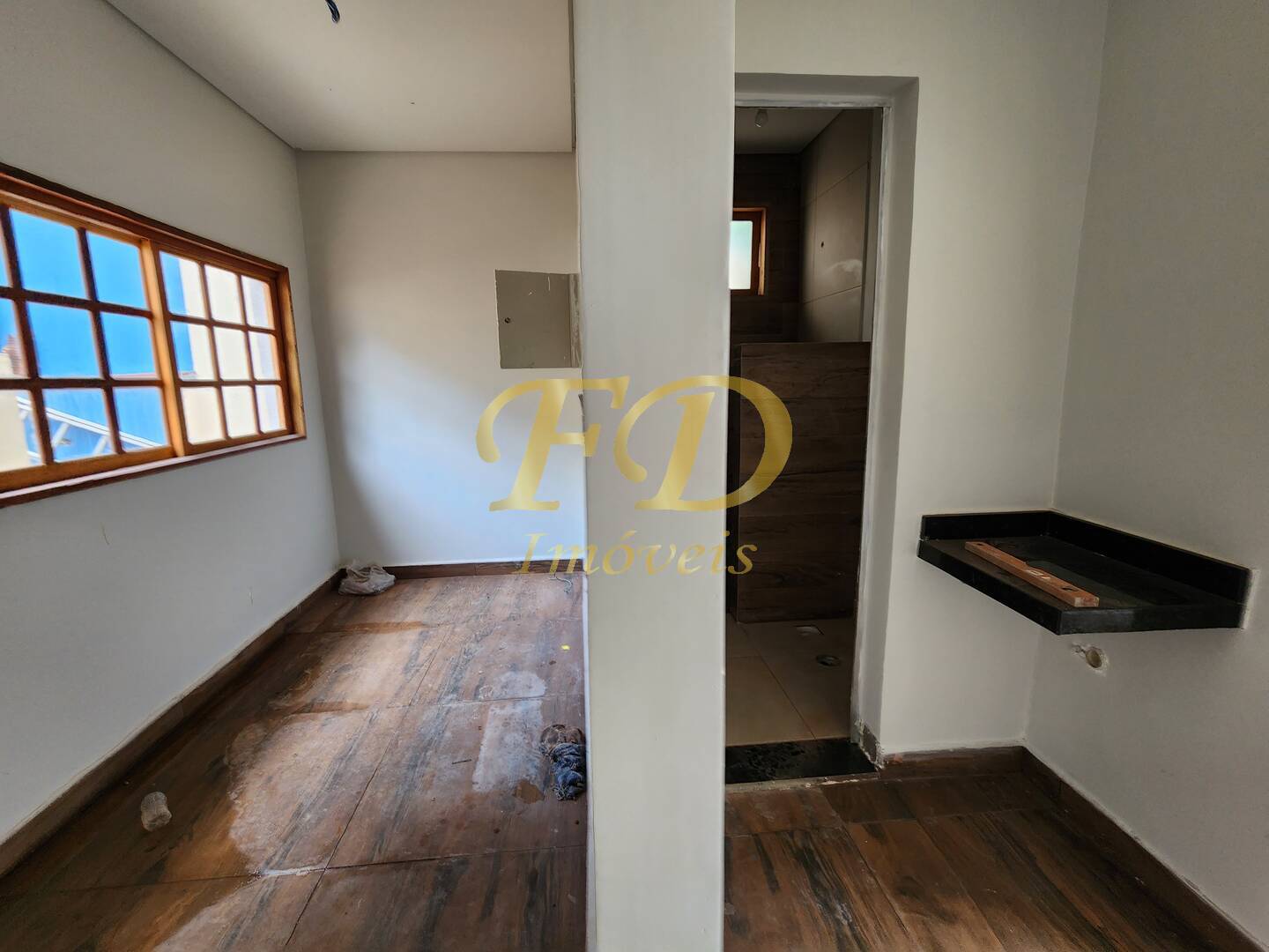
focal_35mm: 13
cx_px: 634
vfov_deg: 89.9
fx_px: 477
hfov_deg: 106.2
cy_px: 476
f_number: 2.2
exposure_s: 1/60
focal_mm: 2.2
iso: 125
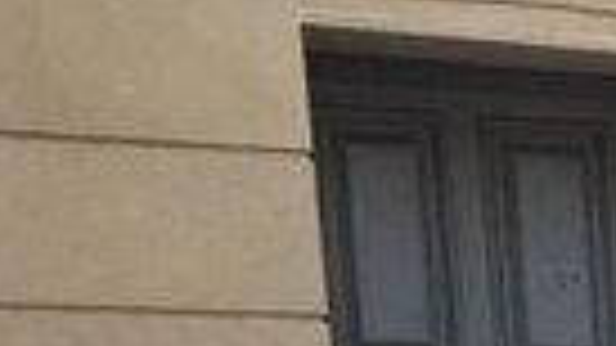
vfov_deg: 7.1
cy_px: 1072
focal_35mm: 152
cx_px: 1367
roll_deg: -0.4
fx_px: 2482
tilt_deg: -14.8
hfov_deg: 12.0
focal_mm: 4.15
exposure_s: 1/100
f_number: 2.2
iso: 40
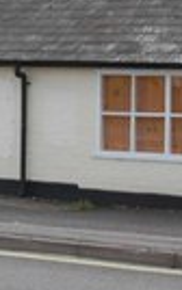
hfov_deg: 7.7
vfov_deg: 12.4
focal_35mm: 167
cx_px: -124
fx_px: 1326
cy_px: 29
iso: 200
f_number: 5.6
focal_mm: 23
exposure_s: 1/500
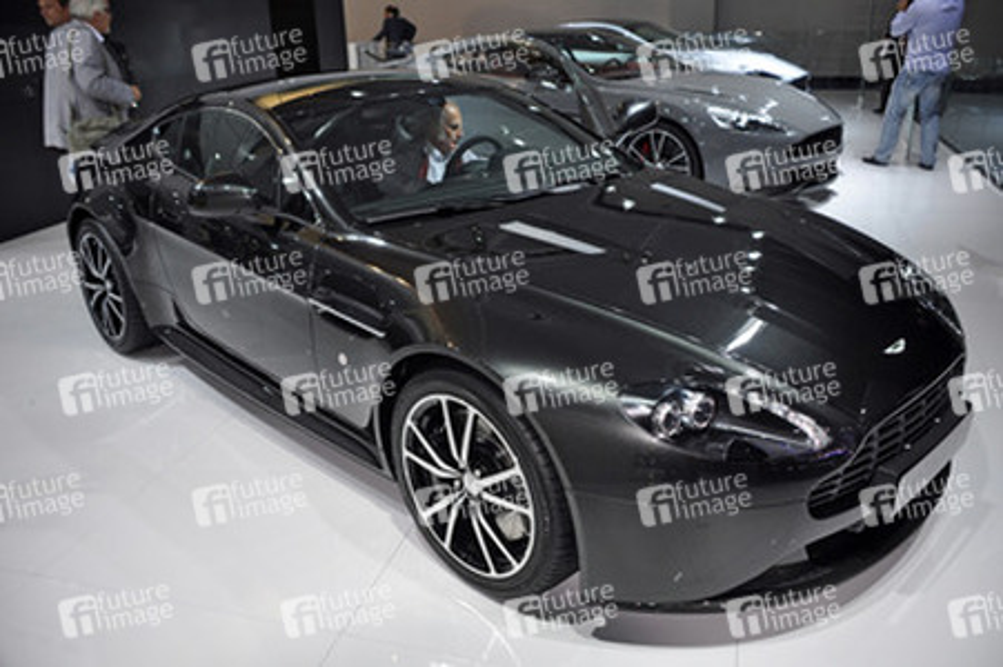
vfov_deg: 43.5
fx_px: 835
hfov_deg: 62.0
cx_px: 502
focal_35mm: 30
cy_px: 334
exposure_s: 1/125
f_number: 3.5
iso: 400
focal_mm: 20
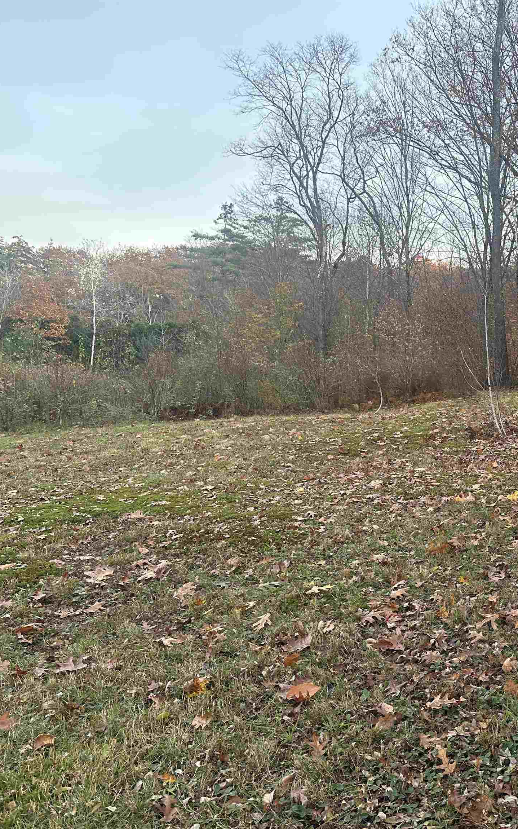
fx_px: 768
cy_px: 415
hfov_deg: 34.8
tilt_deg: -2.5
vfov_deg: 56.7
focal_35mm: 34
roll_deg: -3.2
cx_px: 483
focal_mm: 6.86
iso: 100
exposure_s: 1/172
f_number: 1.78
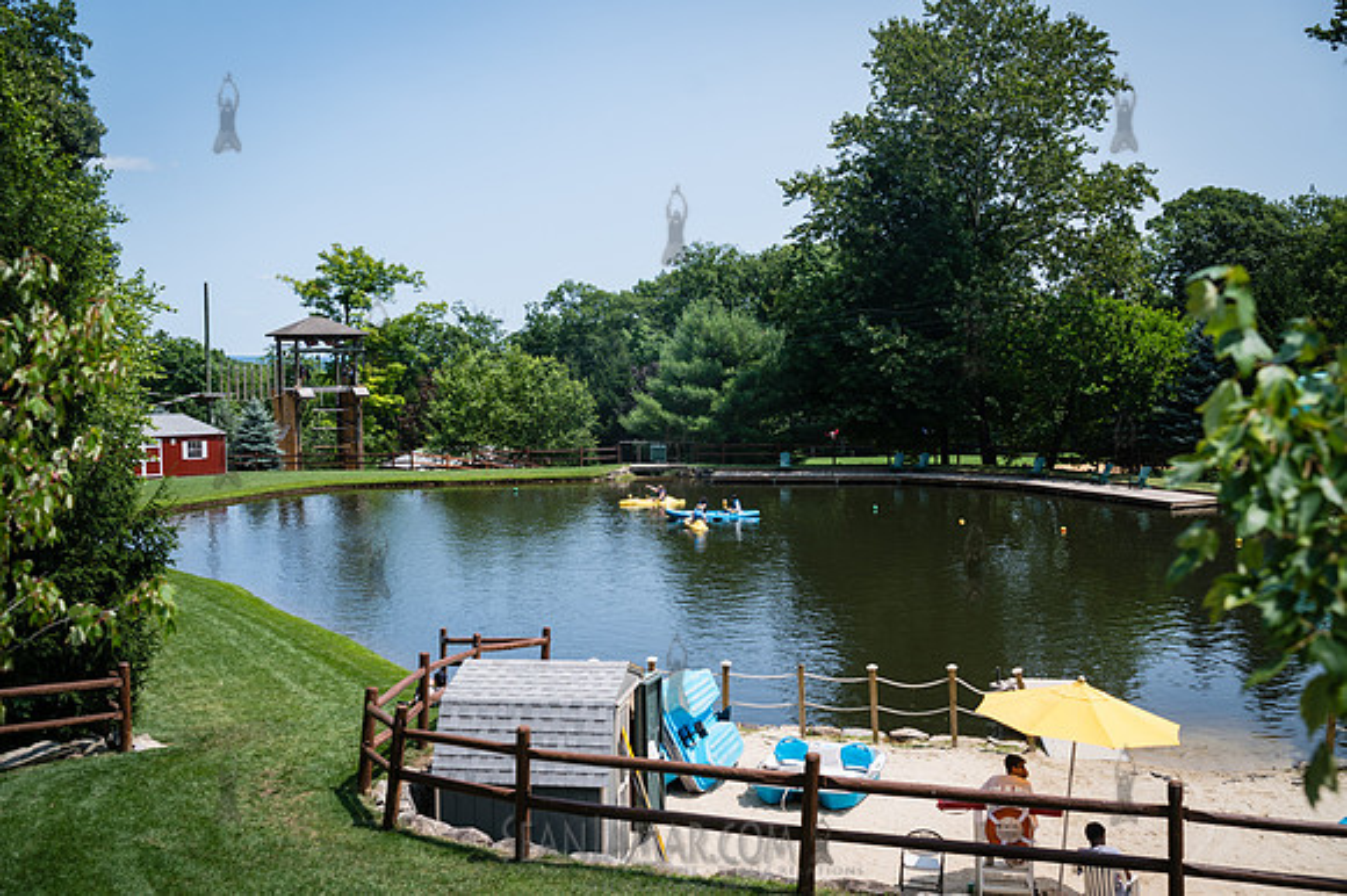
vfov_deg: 37.8
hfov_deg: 54.5
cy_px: 448
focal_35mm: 35
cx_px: 674
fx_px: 1309
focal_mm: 35
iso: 100
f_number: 4.5
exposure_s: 1/500
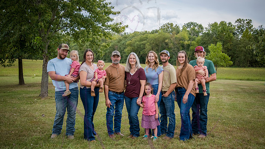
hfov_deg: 50.5
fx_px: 281
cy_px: 80
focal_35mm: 40
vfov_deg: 29.7
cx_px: 132
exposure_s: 1/500
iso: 400
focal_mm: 38
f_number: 6.3
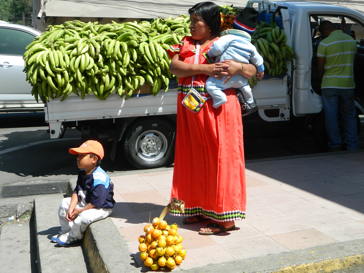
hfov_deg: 37.5
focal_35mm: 51
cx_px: 180
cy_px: 118
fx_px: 536
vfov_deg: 28.5
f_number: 3.5
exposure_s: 1/640
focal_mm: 7.3
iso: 80
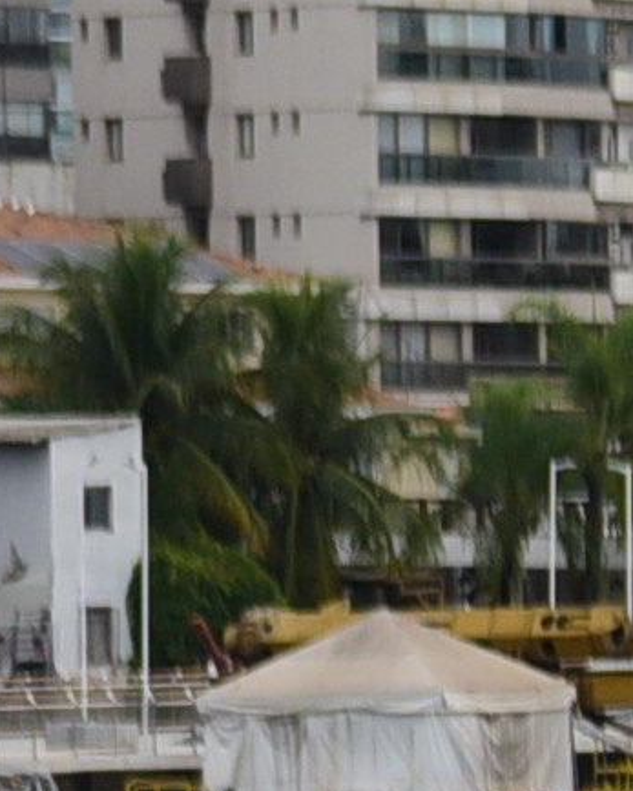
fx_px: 13728
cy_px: 1252
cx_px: 3816
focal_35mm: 586
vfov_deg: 3.3
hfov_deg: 2.5
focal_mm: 60
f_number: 5.6
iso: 320
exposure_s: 1/320
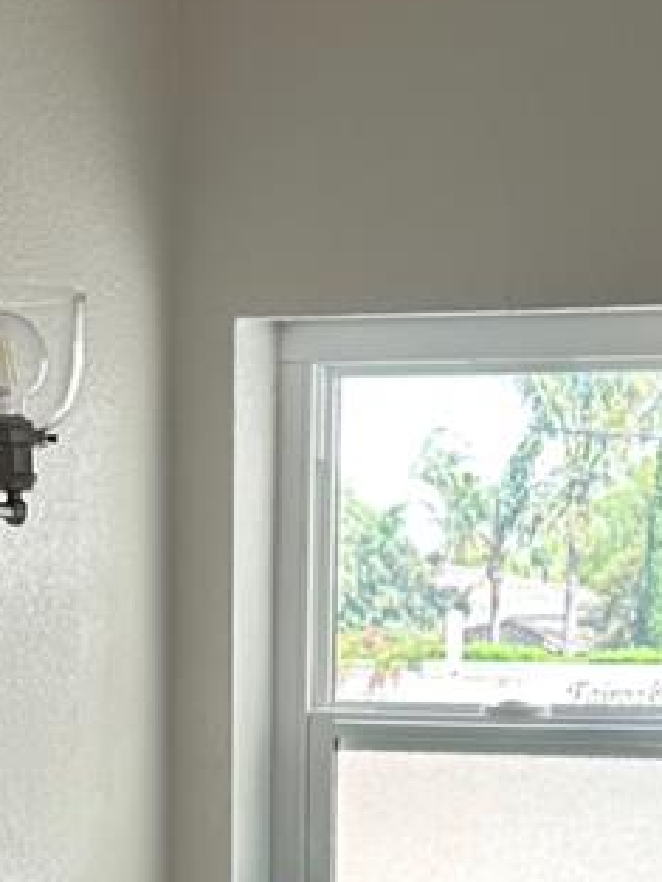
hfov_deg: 12.9
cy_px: 1260
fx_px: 2930
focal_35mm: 115
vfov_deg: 15.9
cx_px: 280
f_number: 1.78
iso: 100
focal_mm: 6.86
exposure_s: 1/166
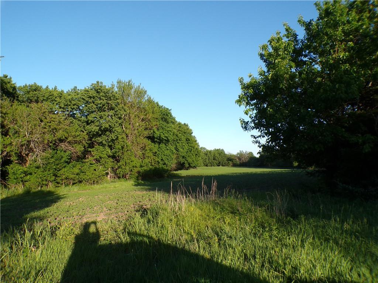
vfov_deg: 56.8
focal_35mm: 24
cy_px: 142
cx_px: 189
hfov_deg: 71.6
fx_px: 262
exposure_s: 1/320
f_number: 4.4
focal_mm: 4.3
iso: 100
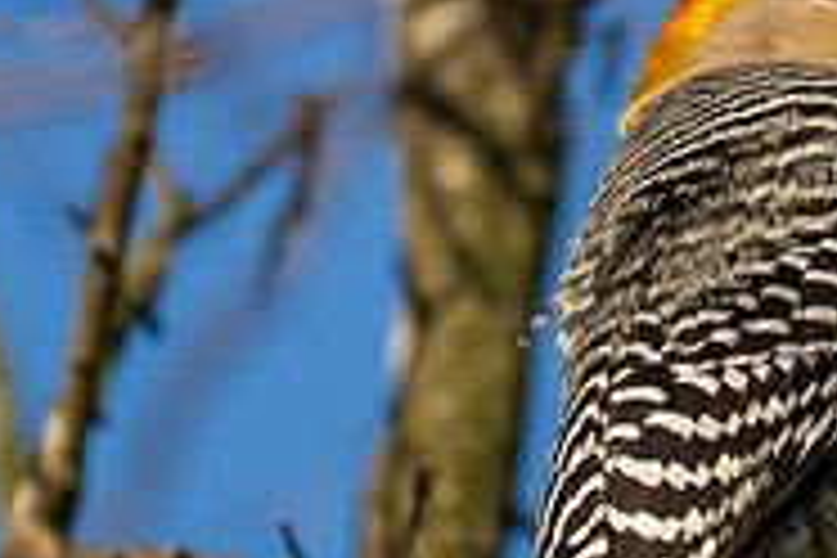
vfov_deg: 0.4
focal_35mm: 3364
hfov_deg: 0.6
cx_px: 1368
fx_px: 78207
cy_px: 116
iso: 320
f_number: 6.3
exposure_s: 1/1250
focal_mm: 600
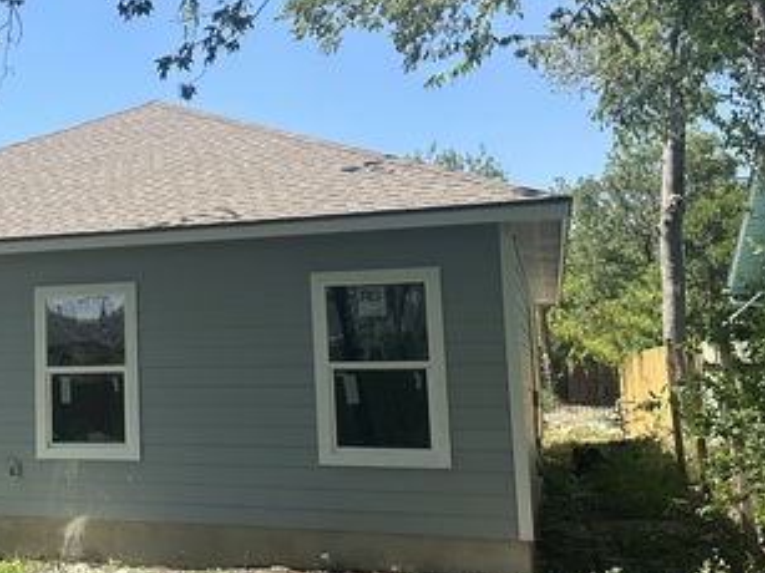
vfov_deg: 29.1
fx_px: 1105
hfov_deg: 35.7
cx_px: 65
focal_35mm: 50
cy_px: 252
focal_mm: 6.86
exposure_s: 1/2591
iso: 80
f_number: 1.78
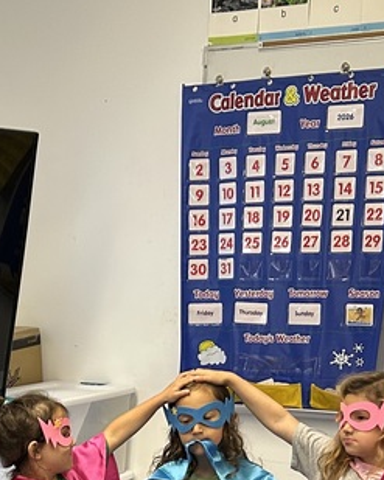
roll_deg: -0.1
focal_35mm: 84
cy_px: 583
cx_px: 75
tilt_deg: -17.2
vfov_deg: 21.1
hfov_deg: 18.1
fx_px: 1194
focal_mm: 5.7
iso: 160
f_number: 1.5
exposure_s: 1/60
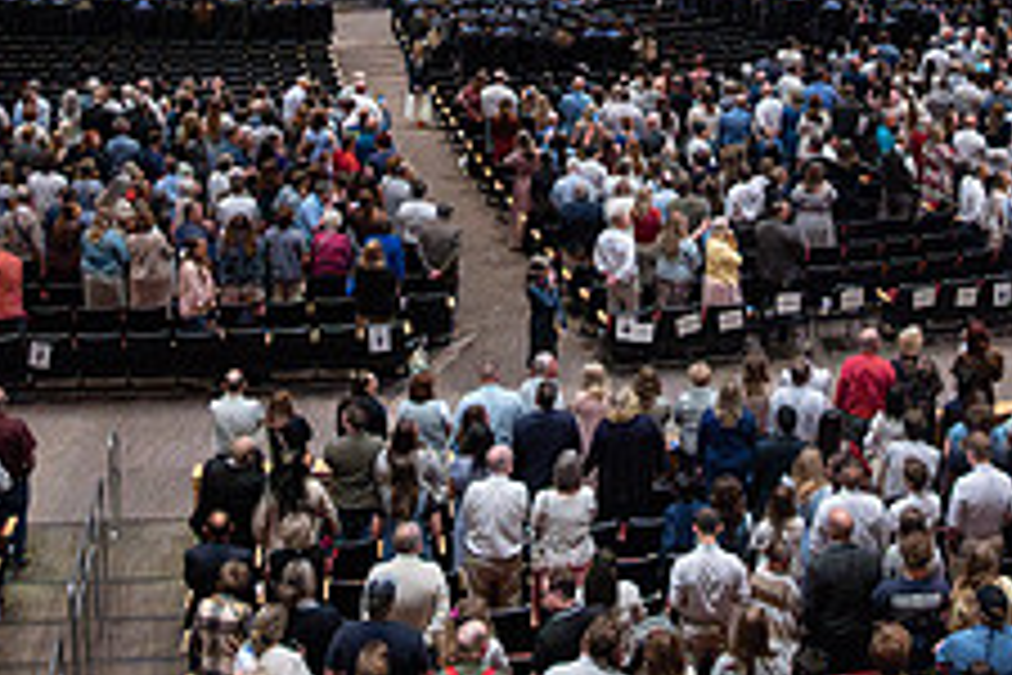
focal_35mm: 71
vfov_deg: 18.4
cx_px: 651
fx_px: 1996
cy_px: -89
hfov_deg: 28.3
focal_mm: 24
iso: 6400
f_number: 4
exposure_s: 1/320
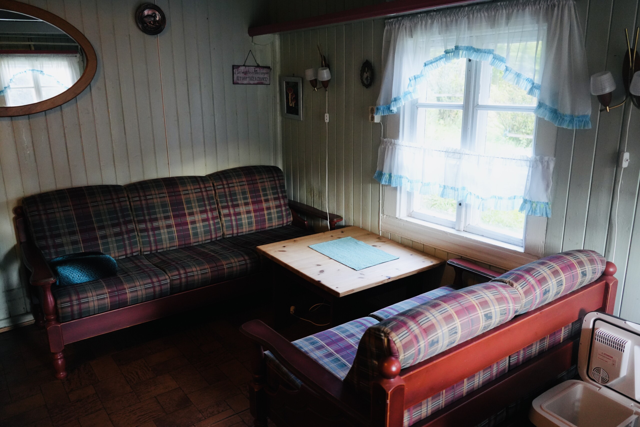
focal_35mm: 28
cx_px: 320
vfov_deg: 46.4
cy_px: 214
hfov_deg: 65.5
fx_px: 498
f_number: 3.5
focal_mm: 28
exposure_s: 1/160
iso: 5000
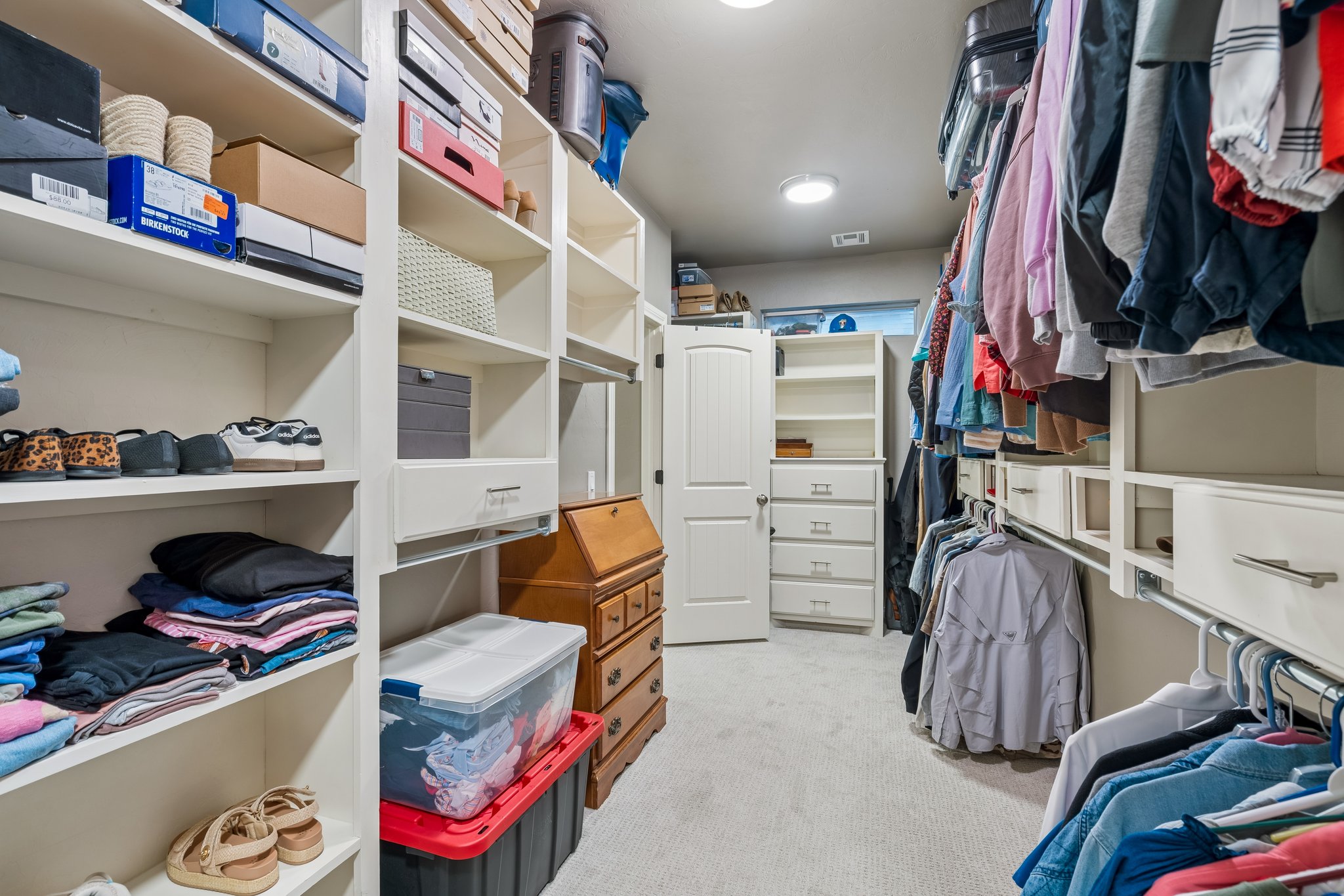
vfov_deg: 73.7
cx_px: 672
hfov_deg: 96.7
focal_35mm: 16
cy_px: 448
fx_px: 597
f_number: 8
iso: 200
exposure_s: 1/3.33
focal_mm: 16
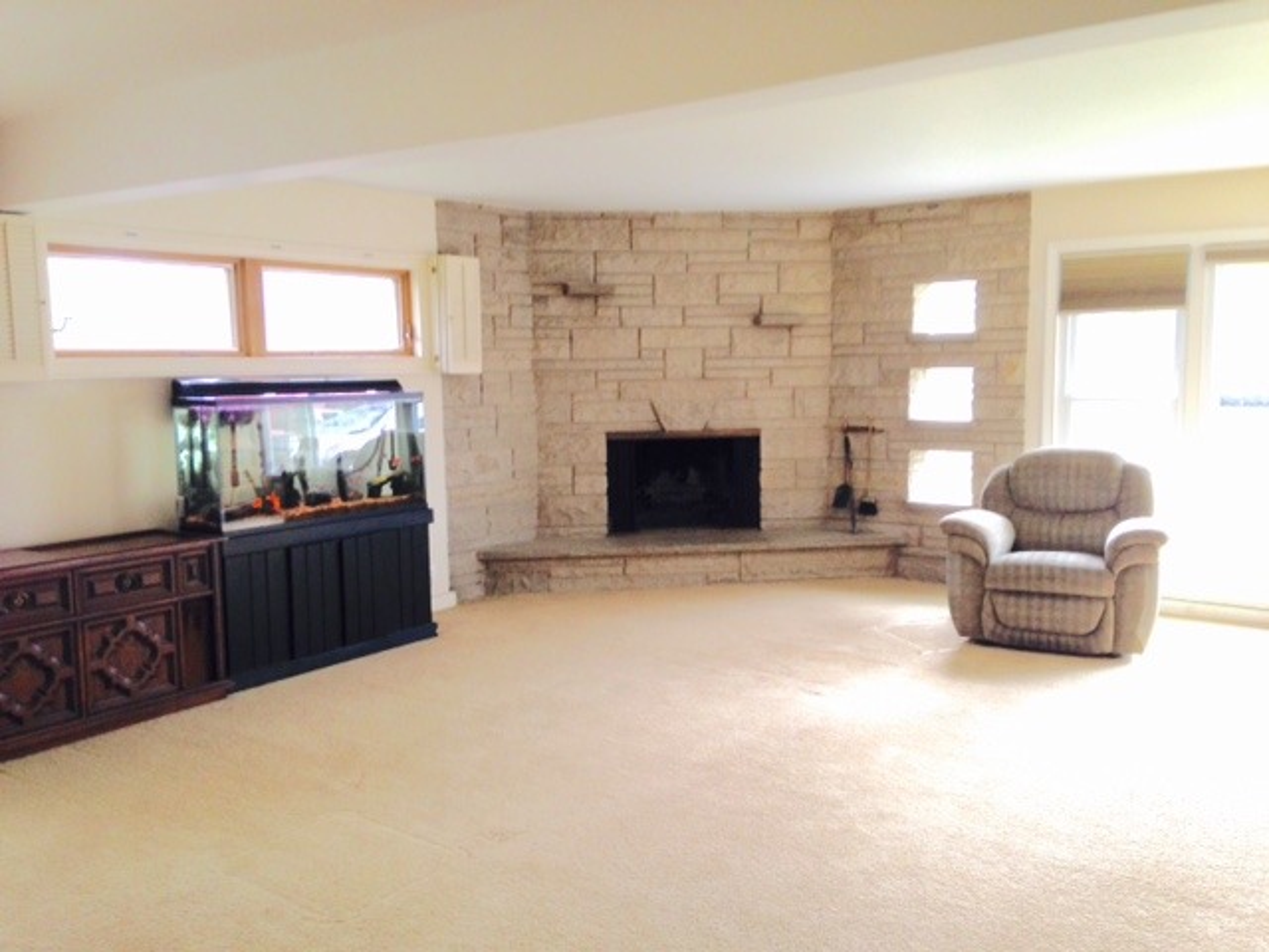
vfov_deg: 42.9
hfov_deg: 55.4
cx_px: 634
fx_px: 1210
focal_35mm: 33
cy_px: 476
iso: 64
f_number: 2.4
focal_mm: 4.12
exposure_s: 1/20
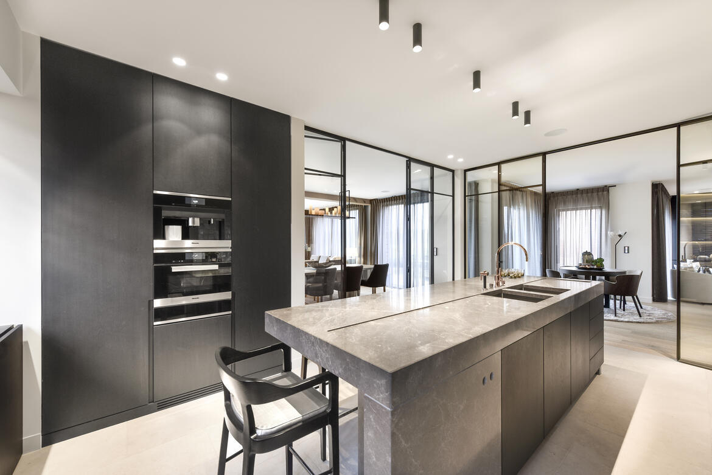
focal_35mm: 14
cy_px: 238
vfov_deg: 81.3
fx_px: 277
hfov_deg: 104.2
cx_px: 356
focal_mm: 14
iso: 160
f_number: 9
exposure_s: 1/2
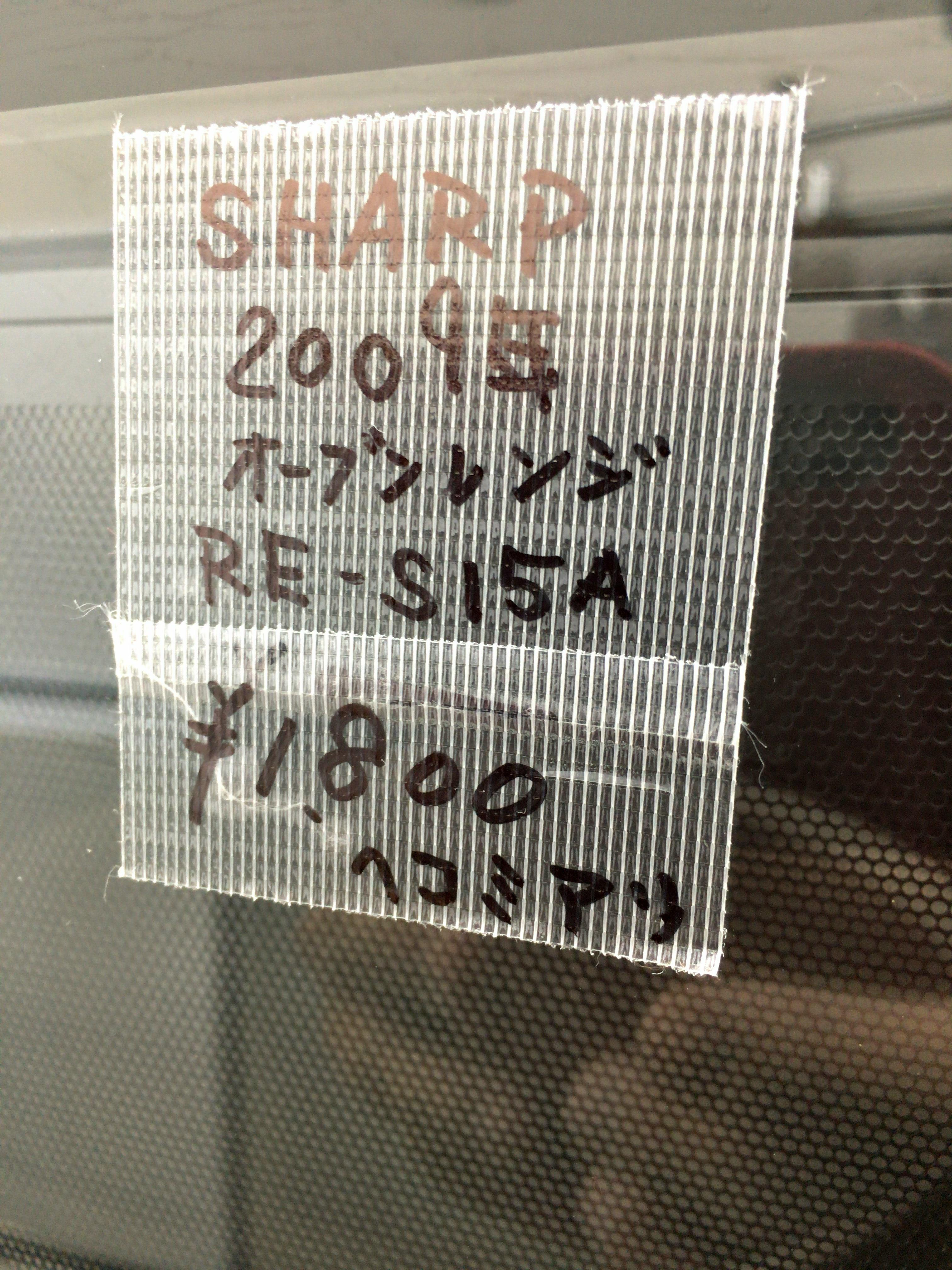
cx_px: 476
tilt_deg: -9.3
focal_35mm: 29
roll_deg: -1.1
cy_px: 635
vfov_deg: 61.7
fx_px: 1063
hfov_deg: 48.2
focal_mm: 4.2
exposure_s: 1/30
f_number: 2.2
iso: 250
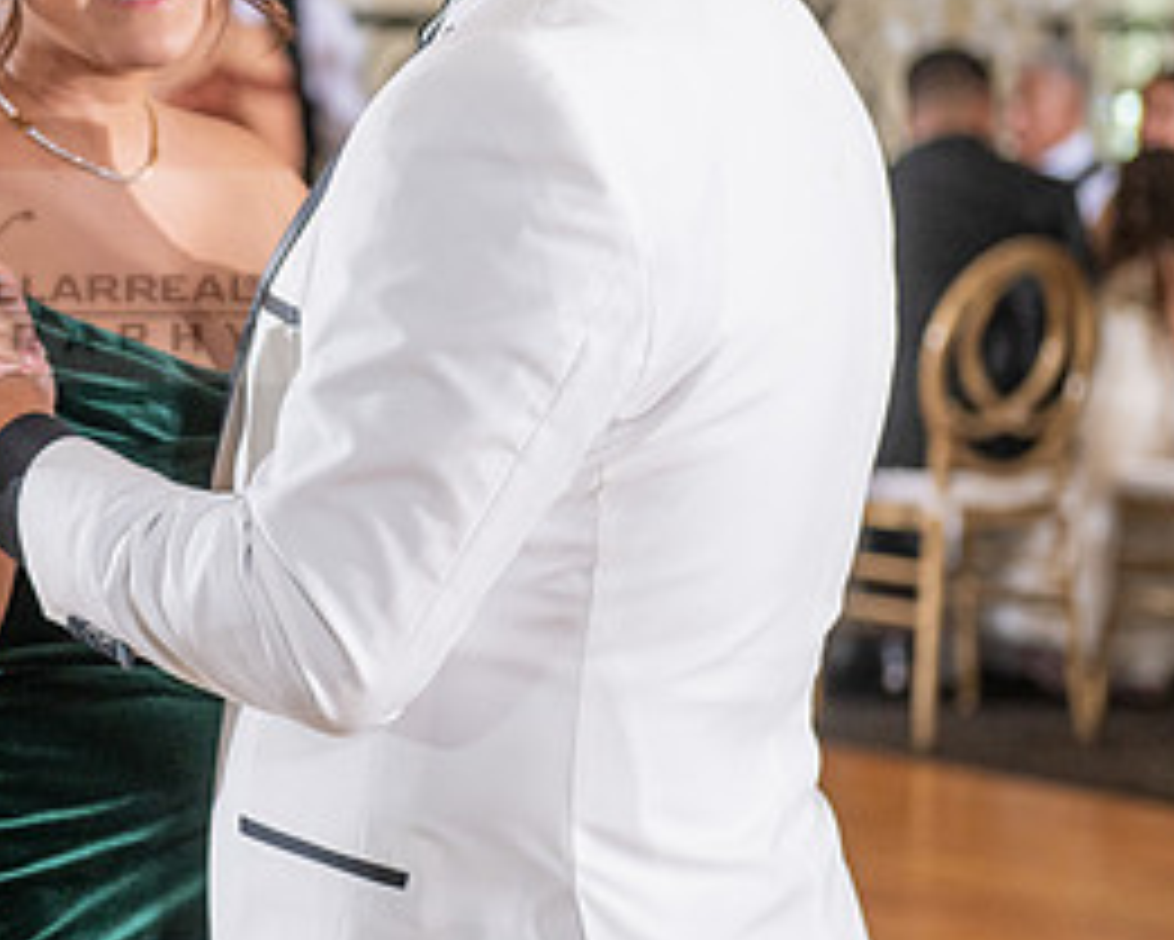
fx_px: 5075
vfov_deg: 10.6
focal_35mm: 146
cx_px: -85
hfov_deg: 13.0
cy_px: 277
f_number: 4
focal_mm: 70
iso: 800
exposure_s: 1/160
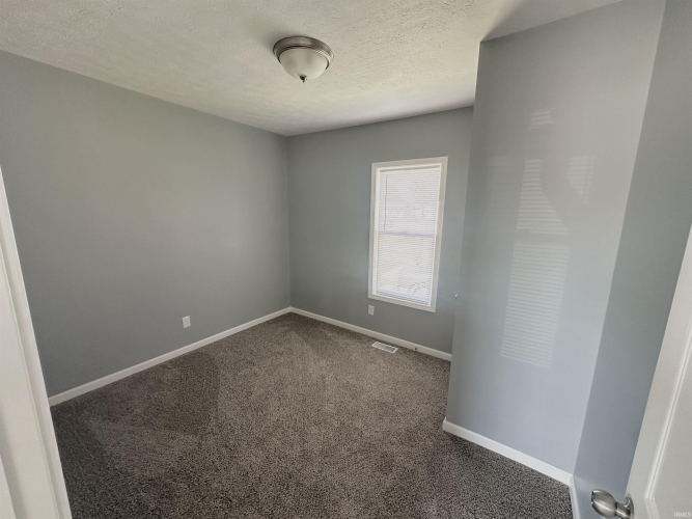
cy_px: 260
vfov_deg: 85.7
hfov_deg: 102.1
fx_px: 280
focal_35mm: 14
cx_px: 346
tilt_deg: -10.4
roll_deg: -1.4
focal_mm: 2.22
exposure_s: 1/99
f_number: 2.2
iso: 250
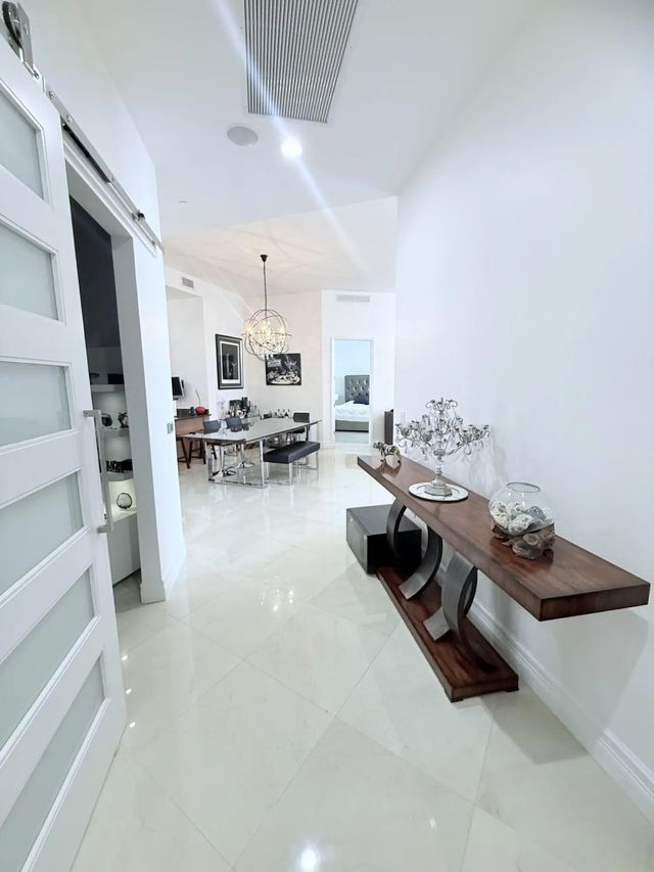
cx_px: 327
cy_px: 436
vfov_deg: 102.1
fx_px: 353
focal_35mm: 14
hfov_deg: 85.7
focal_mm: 2.22
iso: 400
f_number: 2.2
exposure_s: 1/60
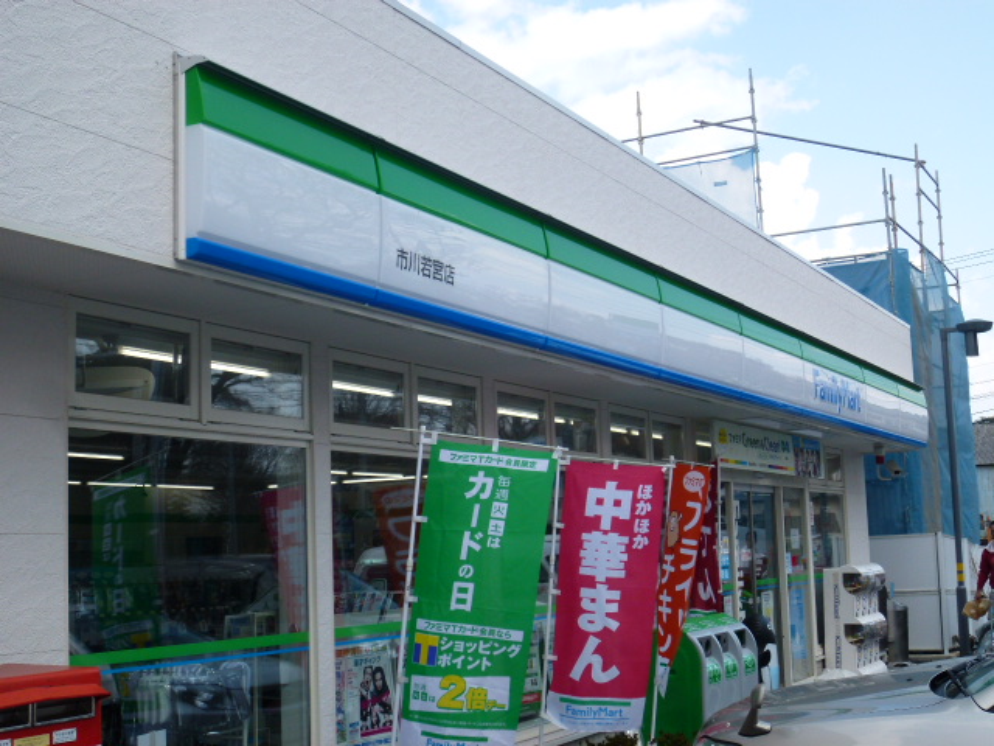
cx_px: 497
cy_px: 373
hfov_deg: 39.7
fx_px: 1378
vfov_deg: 30.3
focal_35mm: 48
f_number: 4
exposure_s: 1/400
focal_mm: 8.5
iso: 100
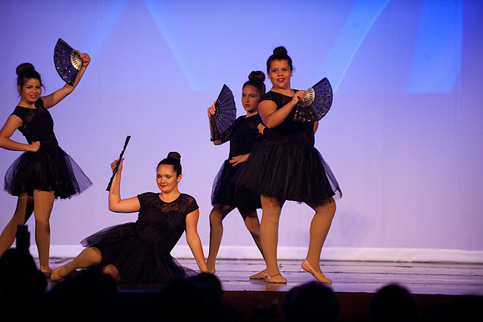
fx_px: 2682
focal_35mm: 200
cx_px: 242
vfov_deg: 6.9
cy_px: 161
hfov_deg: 10.3
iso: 3200
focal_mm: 200
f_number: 2.8
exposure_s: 1/200
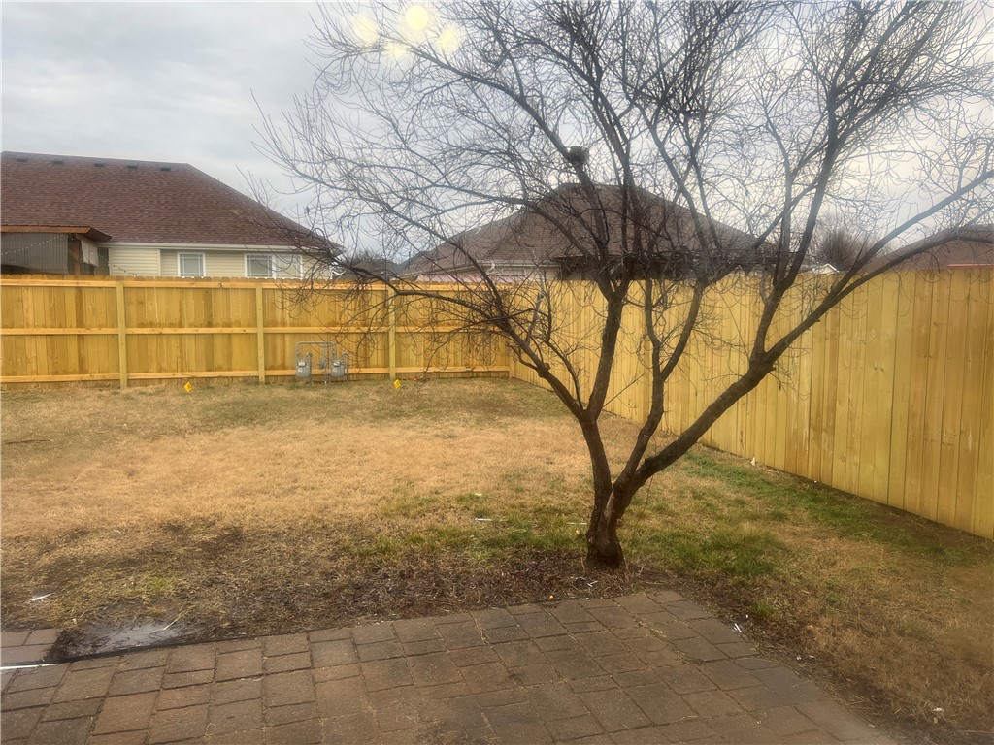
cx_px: 497
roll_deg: +0.0
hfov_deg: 67.3
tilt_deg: -6.5
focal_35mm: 26
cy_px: 372
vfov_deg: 53.1
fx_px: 747
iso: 50
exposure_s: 1/337
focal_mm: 5.7
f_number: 1.5
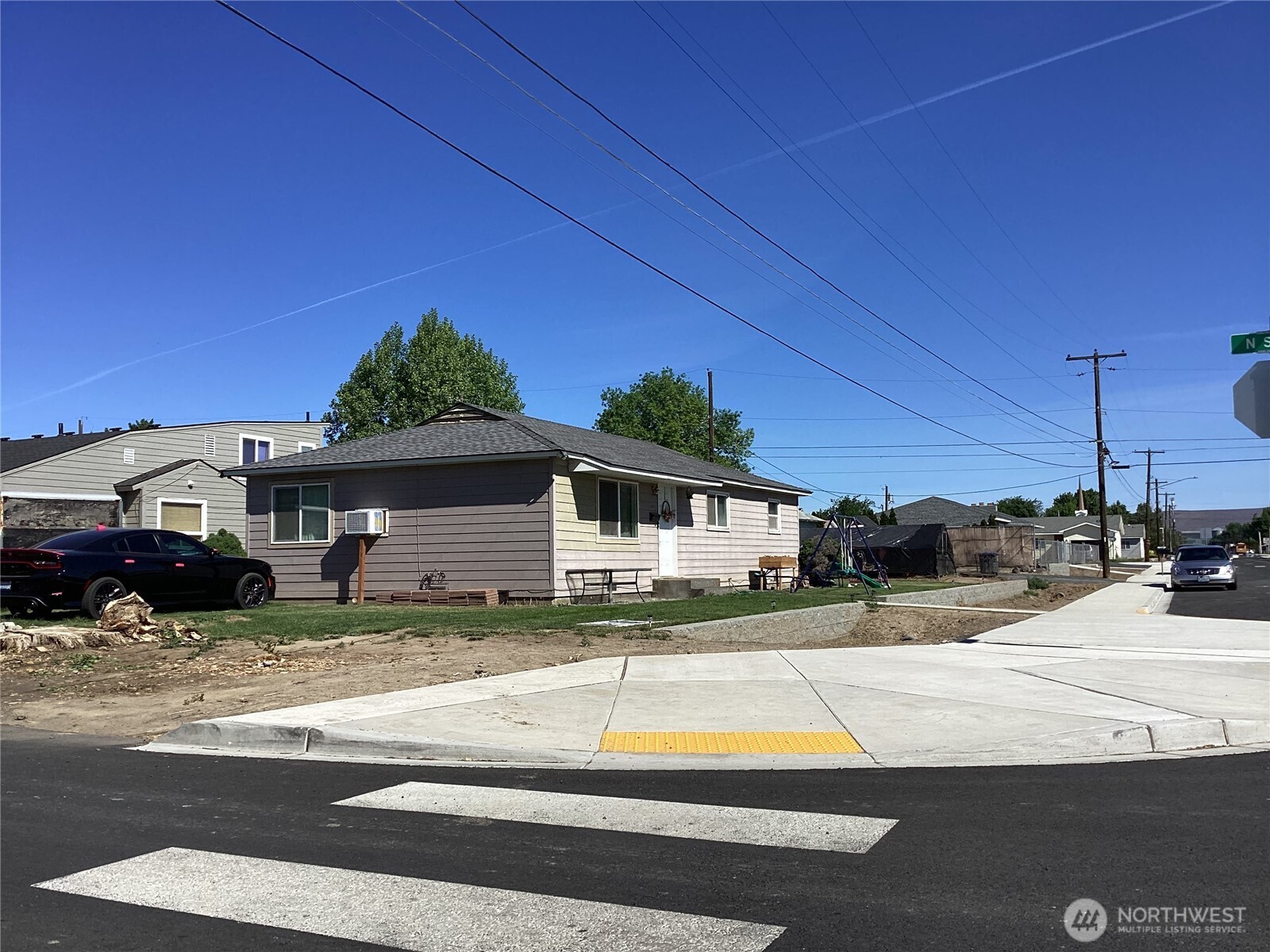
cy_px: 476
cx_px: 635
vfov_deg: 45.4
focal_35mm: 31
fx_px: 1137
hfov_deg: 58.4
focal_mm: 3.3
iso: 25
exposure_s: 1/2037
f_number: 2.4
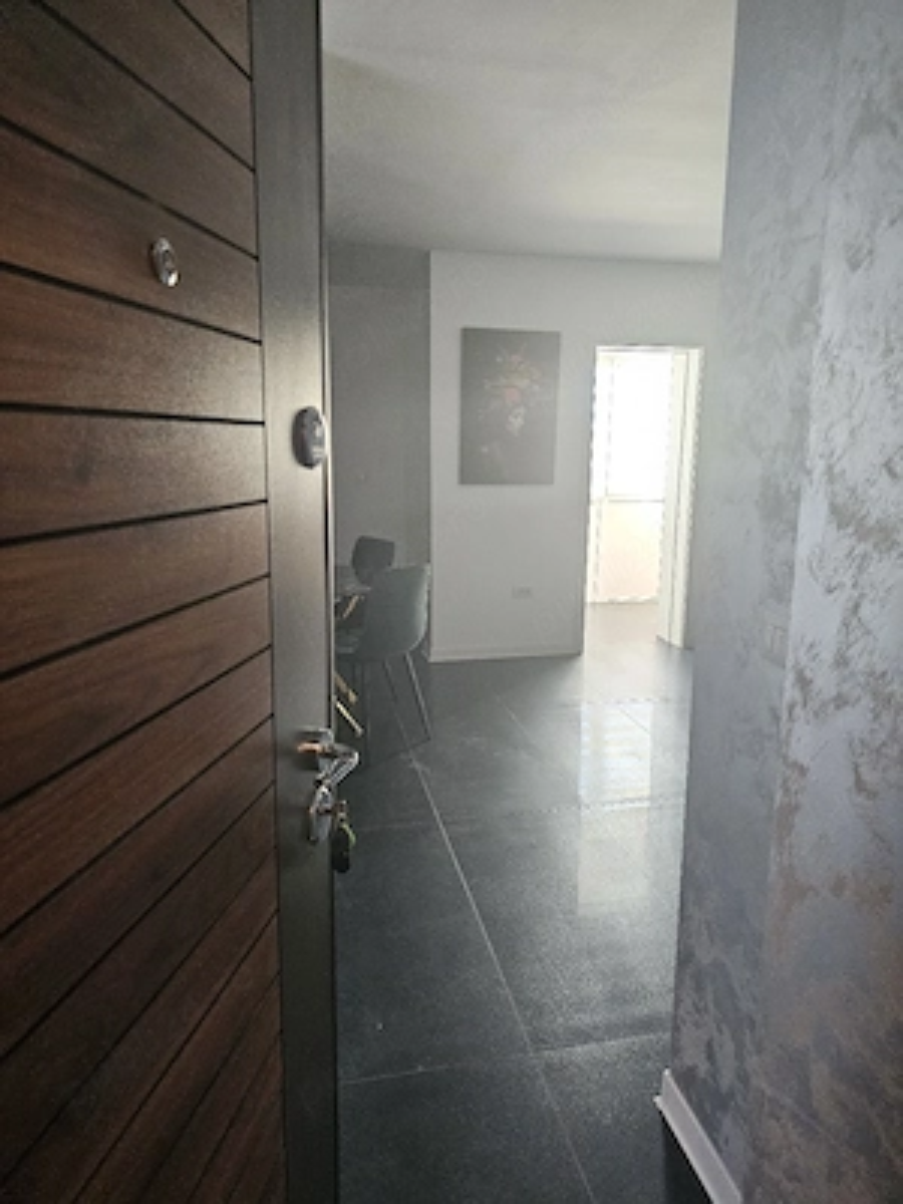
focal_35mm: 23
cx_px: 452
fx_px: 800
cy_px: 602
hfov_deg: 58.9
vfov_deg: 73.9
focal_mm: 6.3
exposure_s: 1/100
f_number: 1.7
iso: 500
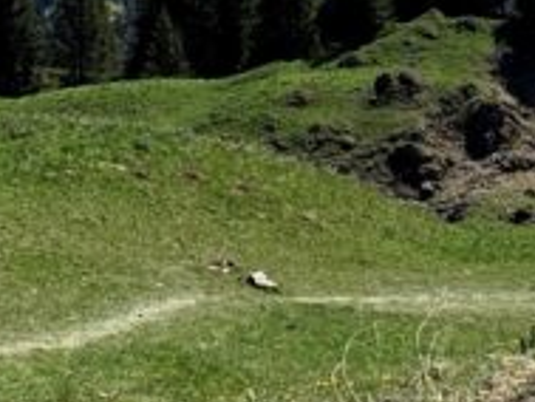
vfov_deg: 9.6
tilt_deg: +2.3
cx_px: 286
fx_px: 2181
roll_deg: -1.3
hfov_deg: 14.0
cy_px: -484
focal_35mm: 141
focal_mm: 4.25
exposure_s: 1/3937
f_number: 1.8
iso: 25
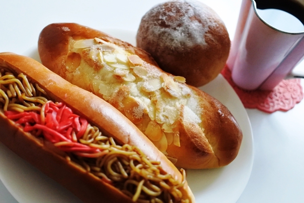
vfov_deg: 27.5
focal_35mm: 49
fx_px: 414
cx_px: 152
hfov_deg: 40.3
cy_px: 102
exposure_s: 1/125
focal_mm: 18.5
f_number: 1.8
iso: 1600
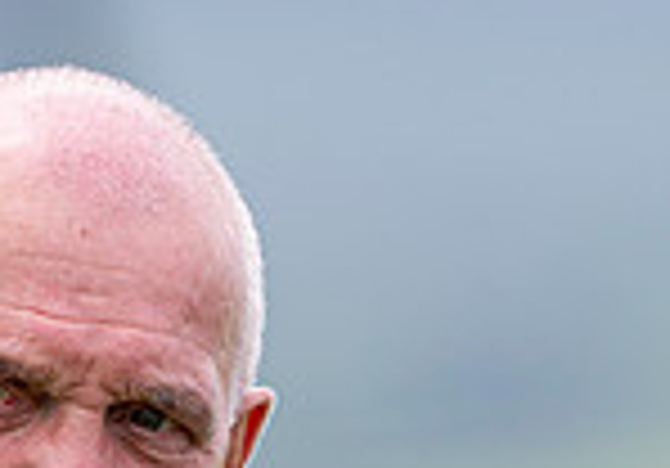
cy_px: 991
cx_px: 276
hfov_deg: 0.8
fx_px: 45753
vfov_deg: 0.6
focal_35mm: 2423
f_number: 2.8
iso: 100
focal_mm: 300
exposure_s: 1/1000
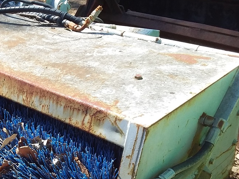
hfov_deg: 33.0
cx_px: 35
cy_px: 145
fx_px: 387
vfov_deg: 25.6
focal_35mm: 56
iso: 40
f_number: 1.9
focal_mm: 2.91
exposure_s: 1/491
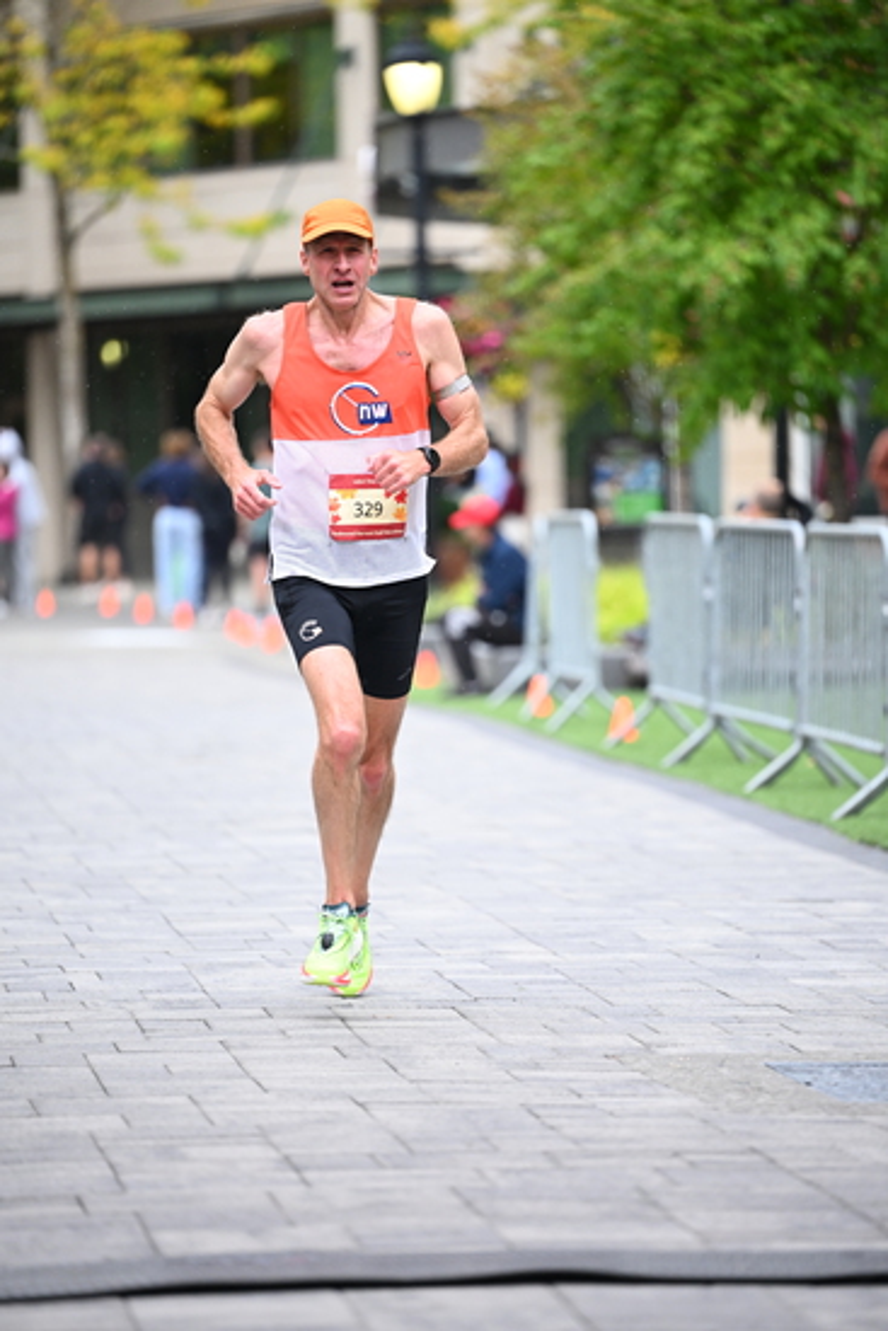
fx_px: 6655
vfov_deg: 11.4
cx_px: 444
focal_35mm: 180
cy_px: 666
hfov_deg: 7.6
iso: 1250
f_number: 2.8
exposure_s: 1/1250
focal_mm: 180
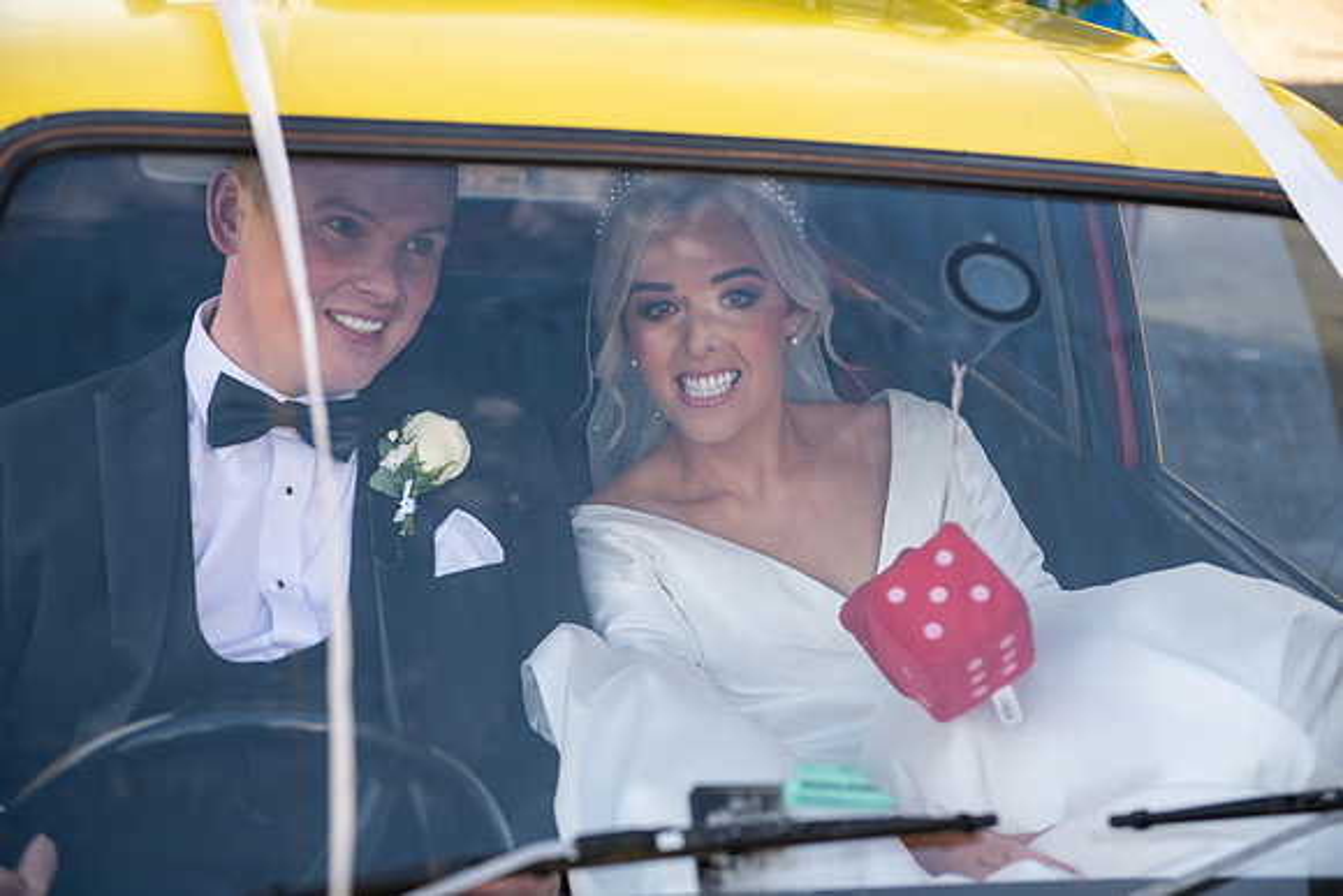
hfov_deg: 36.2
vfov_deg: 24.6
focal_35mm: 55
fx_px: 2052
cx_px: 672
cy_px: 448
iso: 250
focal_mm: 55
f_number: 3.5
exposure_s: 1/500
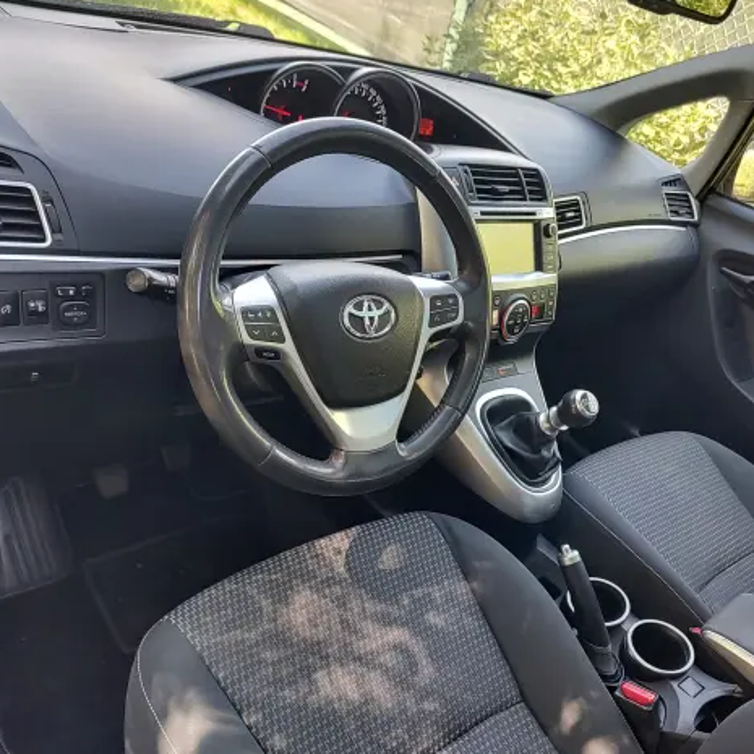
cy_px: 378
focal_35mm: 28
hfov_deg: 57.2
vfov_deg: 57.3
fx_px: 690
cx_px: 407
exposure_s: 1/100
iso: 105
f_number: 1.8
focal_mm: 5.56
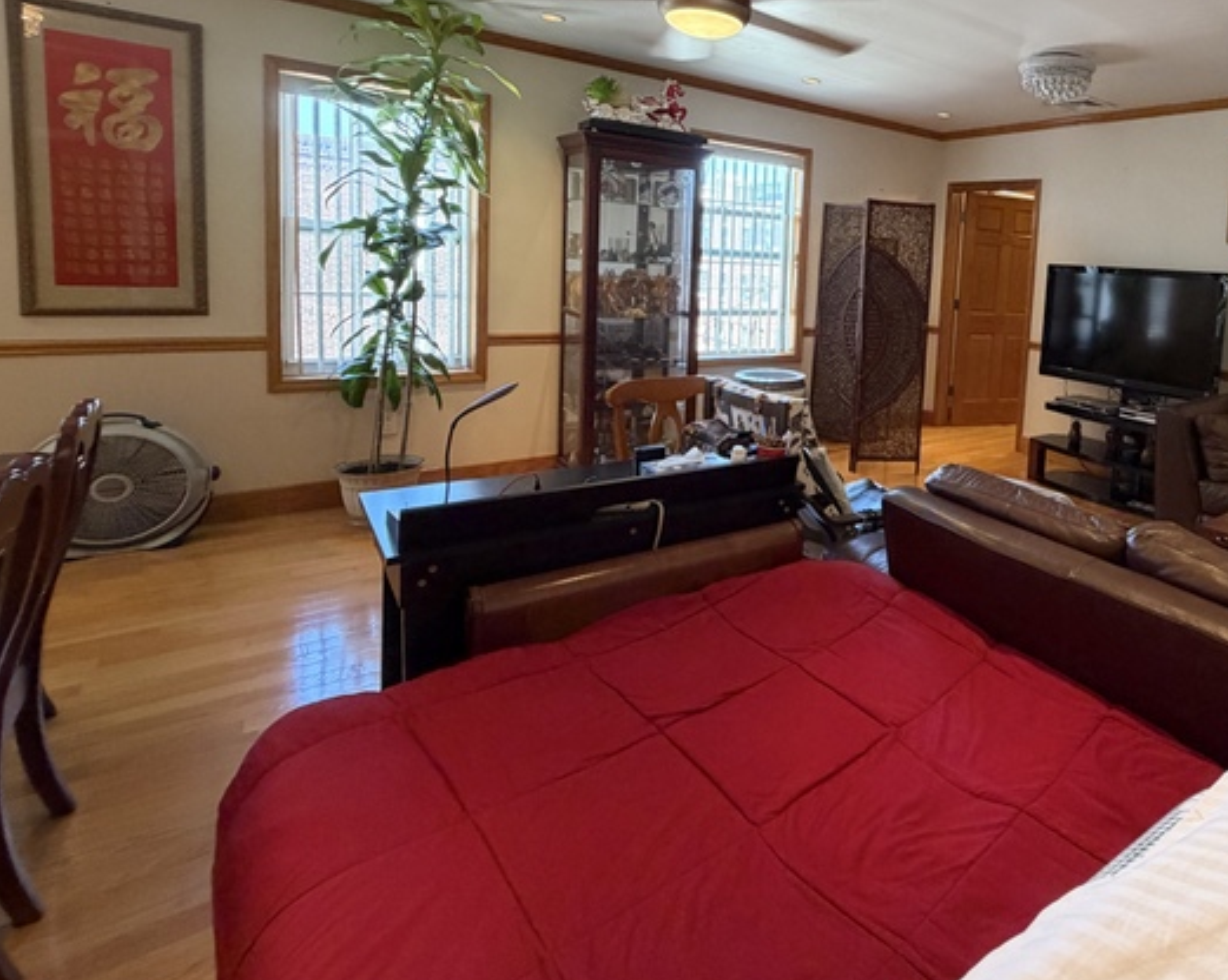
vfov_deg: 63.8
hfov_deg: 72.3
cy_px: 327
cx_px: 922
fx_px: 763
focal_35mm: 21
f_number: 2.2
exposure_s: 1/60
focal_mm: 2.22
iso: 320
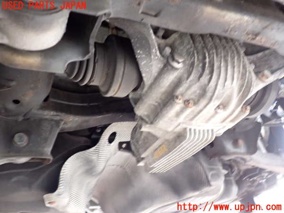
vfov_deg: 46.8
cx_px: 142
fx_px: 246
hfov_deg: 60.0
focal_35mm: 30
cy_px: 106
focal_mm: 5.4
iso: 500
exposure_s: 1/30
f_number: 2.3
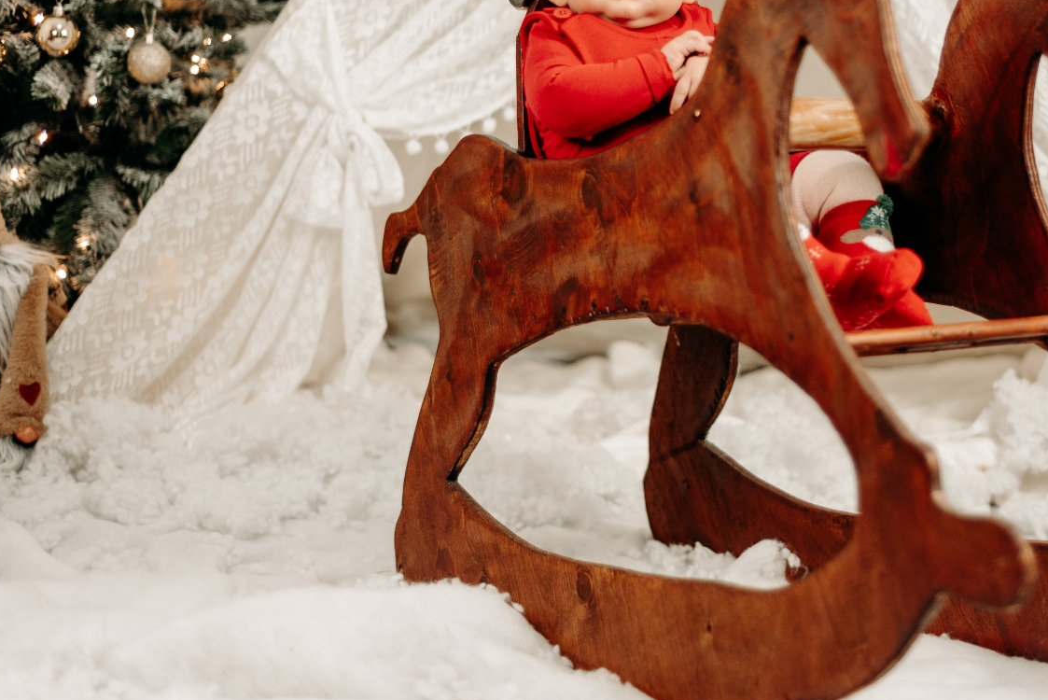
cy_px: 202
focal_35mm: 72
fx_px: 2097
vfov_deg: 18.9
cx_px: 728
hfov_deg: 27.8
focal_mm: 50
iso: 250
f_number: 1.8
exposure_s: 1/160
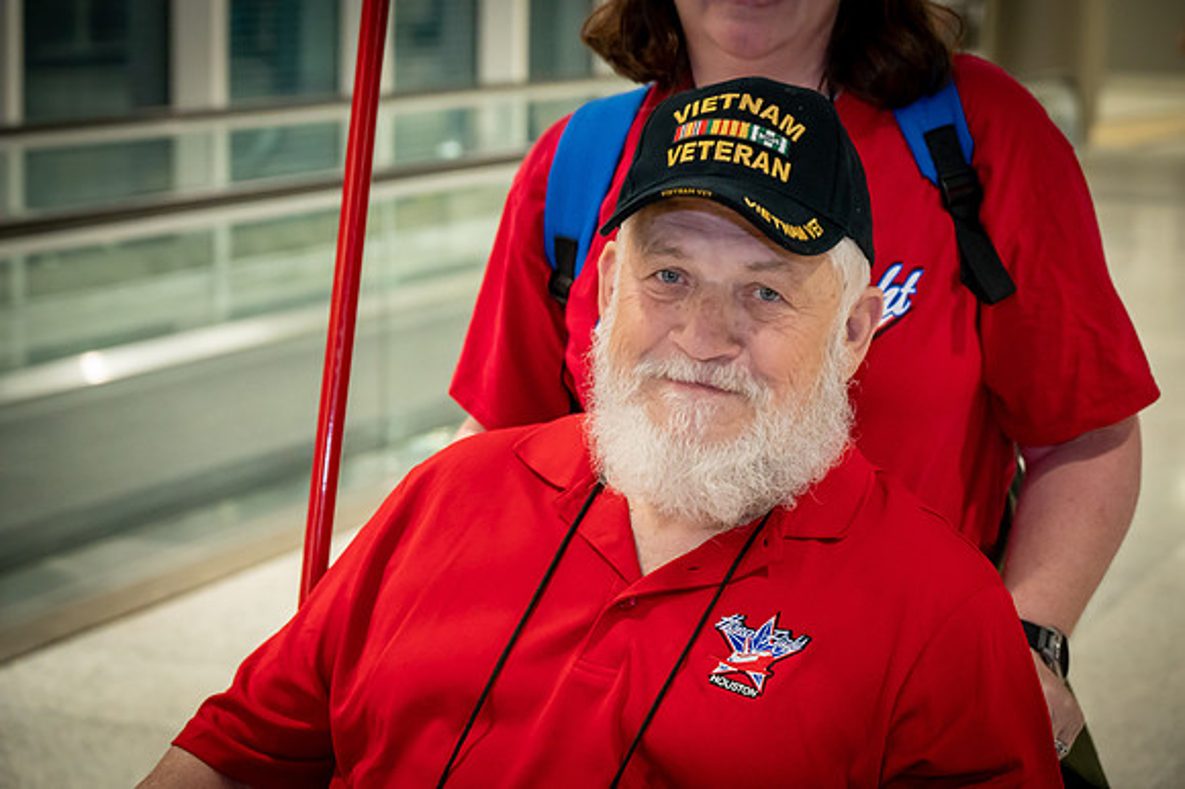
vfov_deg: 16.8
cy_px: 394
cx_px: 592
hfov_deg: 25.1
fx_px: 2665
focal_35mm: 81
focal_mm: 81
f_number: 6.3
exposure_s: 1/100
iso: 5600
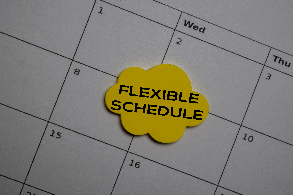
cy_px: 98
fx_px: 586
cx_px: 146
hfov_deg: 28.1
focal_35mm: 72
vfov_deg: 18.9
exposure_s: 1/60
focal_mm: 48
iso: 400
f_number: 5.3
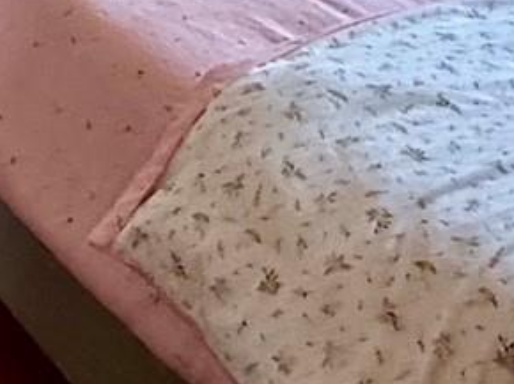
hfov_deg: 18.9
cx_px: -89
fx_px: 1469
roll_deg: +0.1
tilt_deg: +1.7
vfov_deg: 11.5
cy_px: -618
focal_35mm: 99
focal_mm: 2.22
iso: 400
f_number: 2.2
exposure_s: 1/120
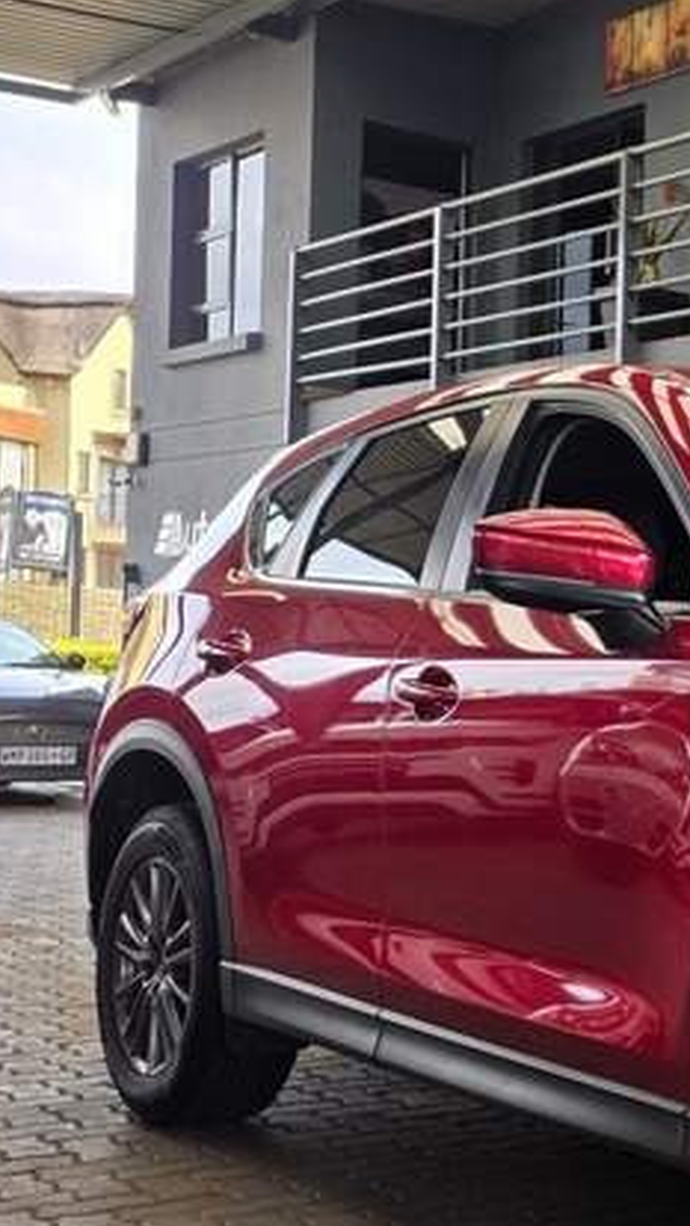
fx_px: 2016
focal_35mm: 62
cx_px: 1291
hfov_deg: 16.0
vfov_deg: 33.8
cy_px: 705
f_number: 1.7
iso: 32
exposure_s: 1/180
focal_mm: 6.25
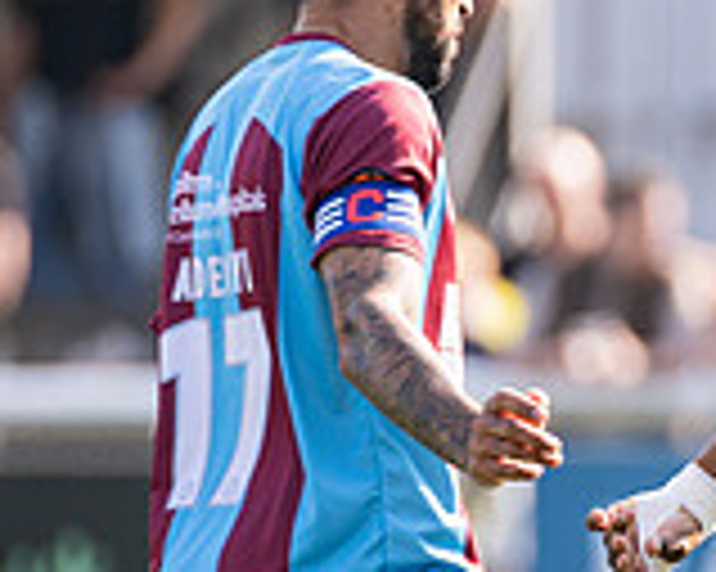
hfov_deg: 1.3
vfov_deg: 1.0
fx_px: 32360
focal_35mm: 1528
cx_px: 1077
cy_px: 247
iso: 200
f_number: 2.8
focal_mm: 300
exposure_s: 1/1000
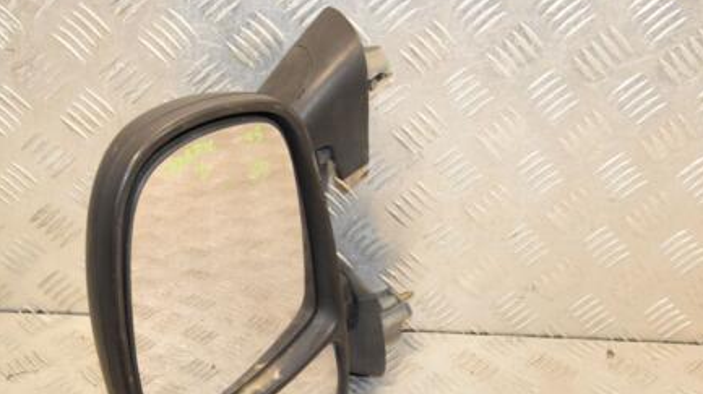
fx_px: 1136
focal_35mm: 61
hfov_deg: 34.3
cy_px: 281
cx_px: 300
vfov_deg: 19.6
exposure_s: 1/200
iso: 1600
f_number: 6.3
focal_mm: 28
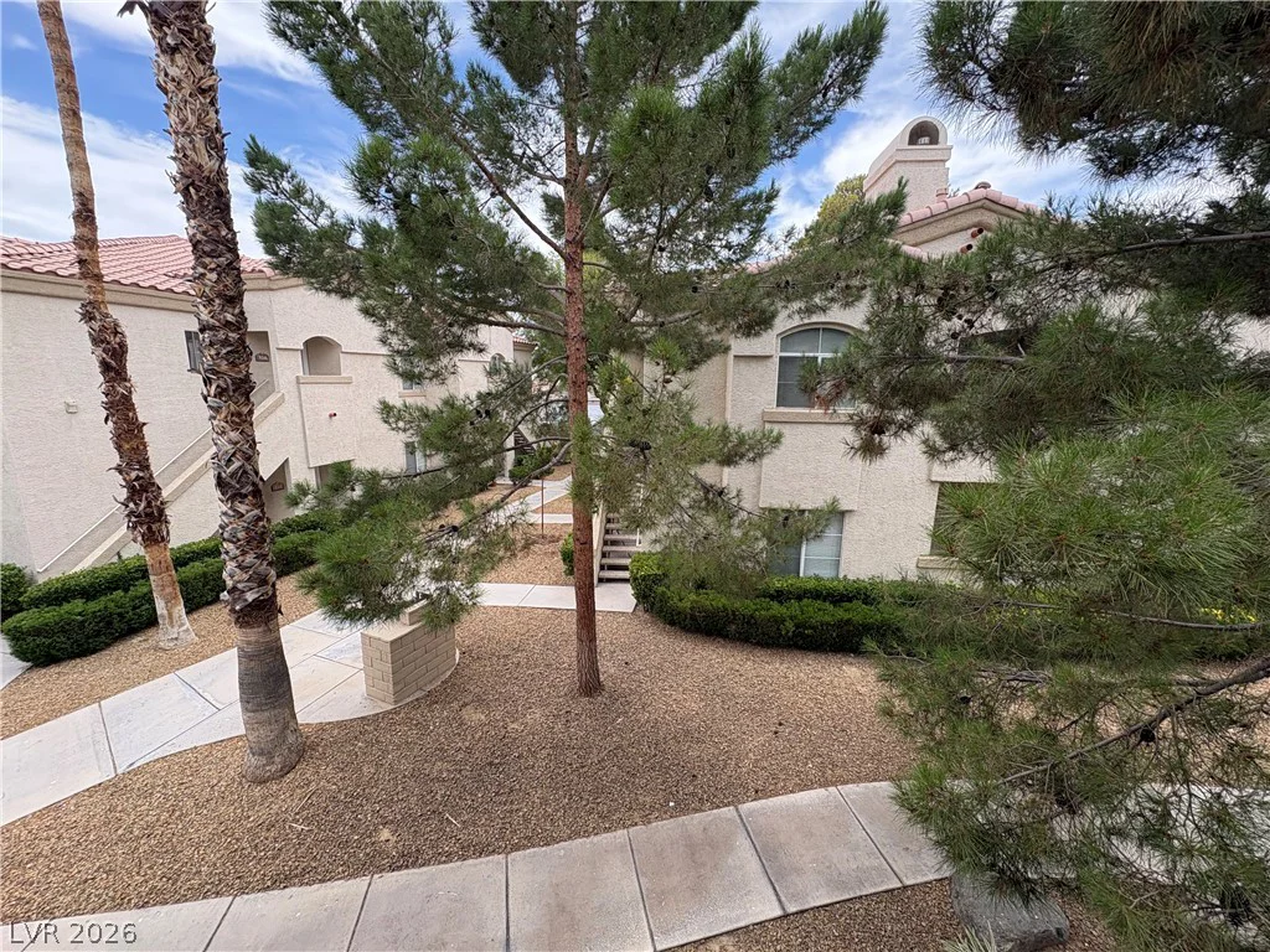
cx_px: 635
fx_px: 514
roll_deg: -0.6
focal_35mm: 14
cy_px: 476
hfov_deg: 102.1
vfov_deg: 85.7
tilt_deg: -10.0
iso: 40
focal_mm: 2.22
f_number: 2.2
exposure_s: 1/464
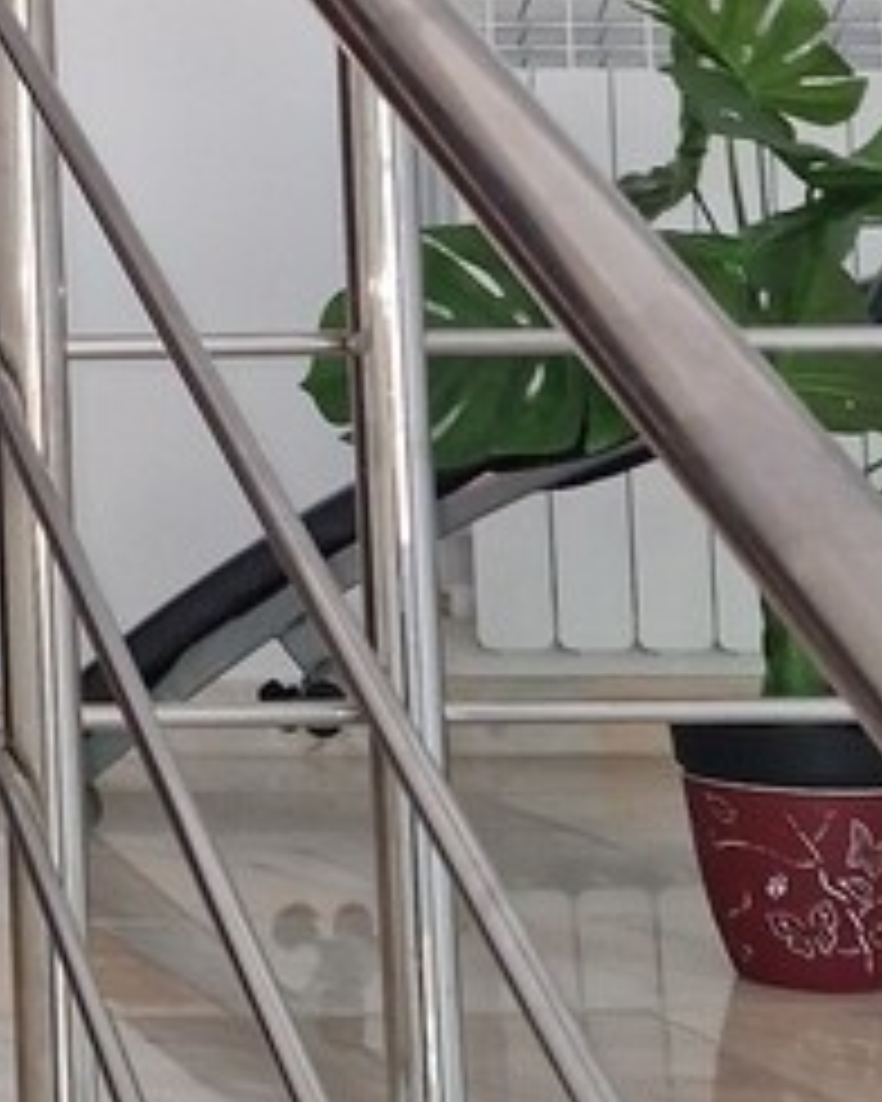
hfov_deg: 14.4
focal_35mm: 94
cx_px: -716
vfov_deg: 19.8
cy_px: 0
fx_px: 3067
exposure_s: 1/100
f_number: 1.8
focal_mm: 5.4
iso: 640
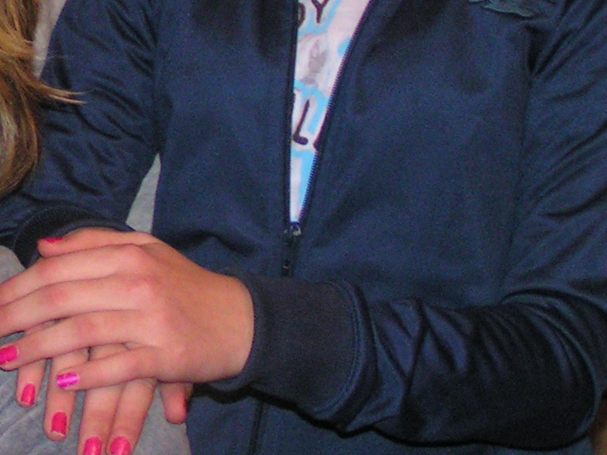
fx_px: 2858
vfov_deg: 9.0
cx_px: -73
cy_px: -143
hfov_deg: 11.9
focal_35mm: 163
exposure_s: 1/60
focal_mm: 8.7
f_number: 3.2
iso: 200
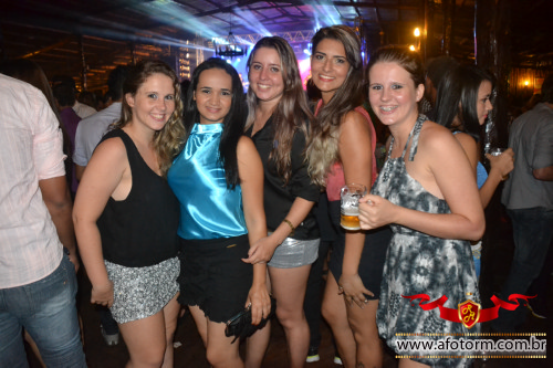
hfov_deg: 61.9
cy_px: 184
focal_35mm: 30
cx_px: 276
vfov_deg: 43.6
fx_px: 461
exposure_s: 1/60
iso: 3200
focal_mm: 20
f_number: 3.5
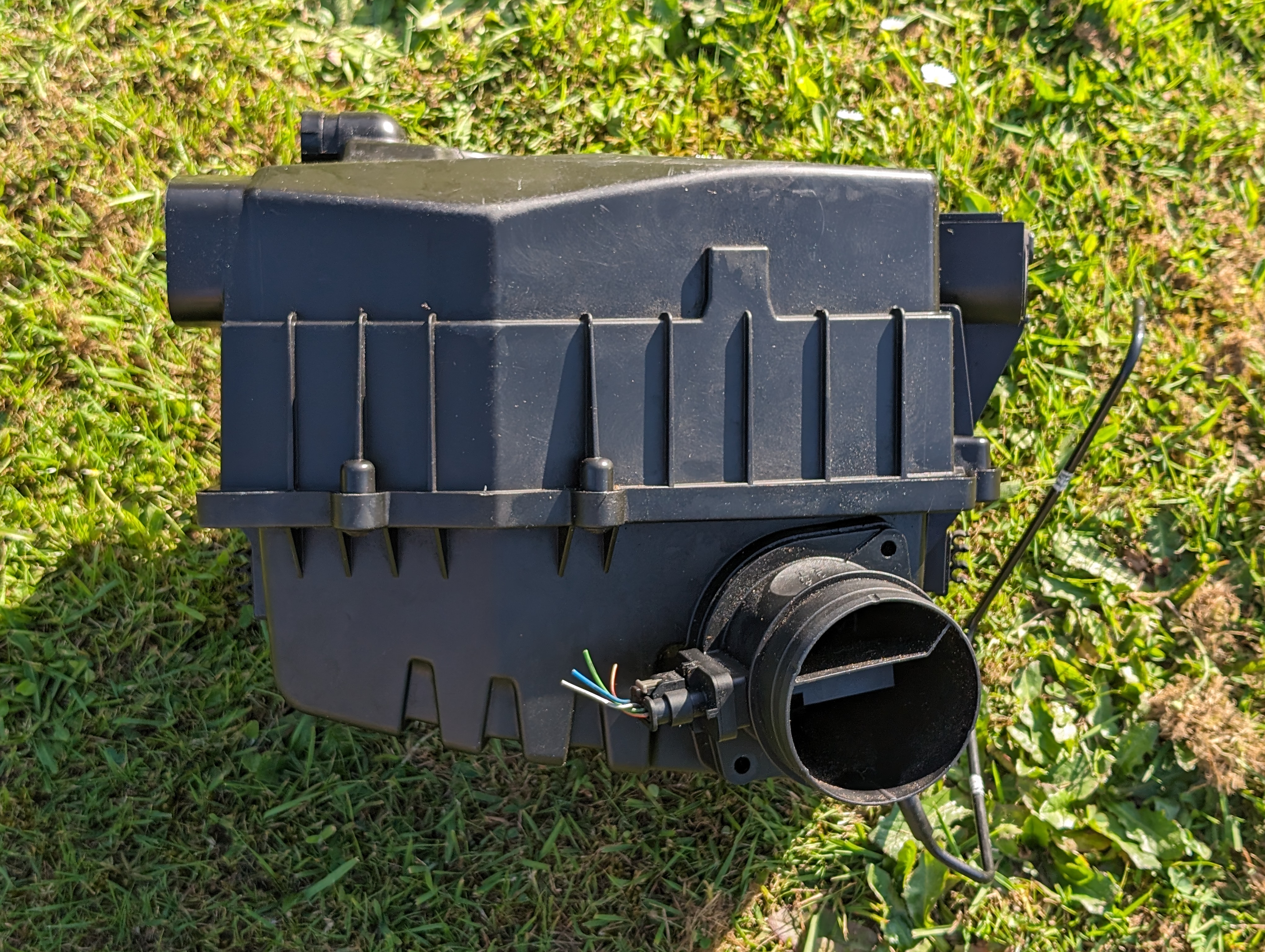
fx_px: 1793
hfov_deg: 38.9
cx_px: 632
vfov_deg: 29.7
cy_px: 476
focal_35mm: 49
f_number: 1.68
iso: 19
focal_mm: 6.9
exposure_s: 1/269
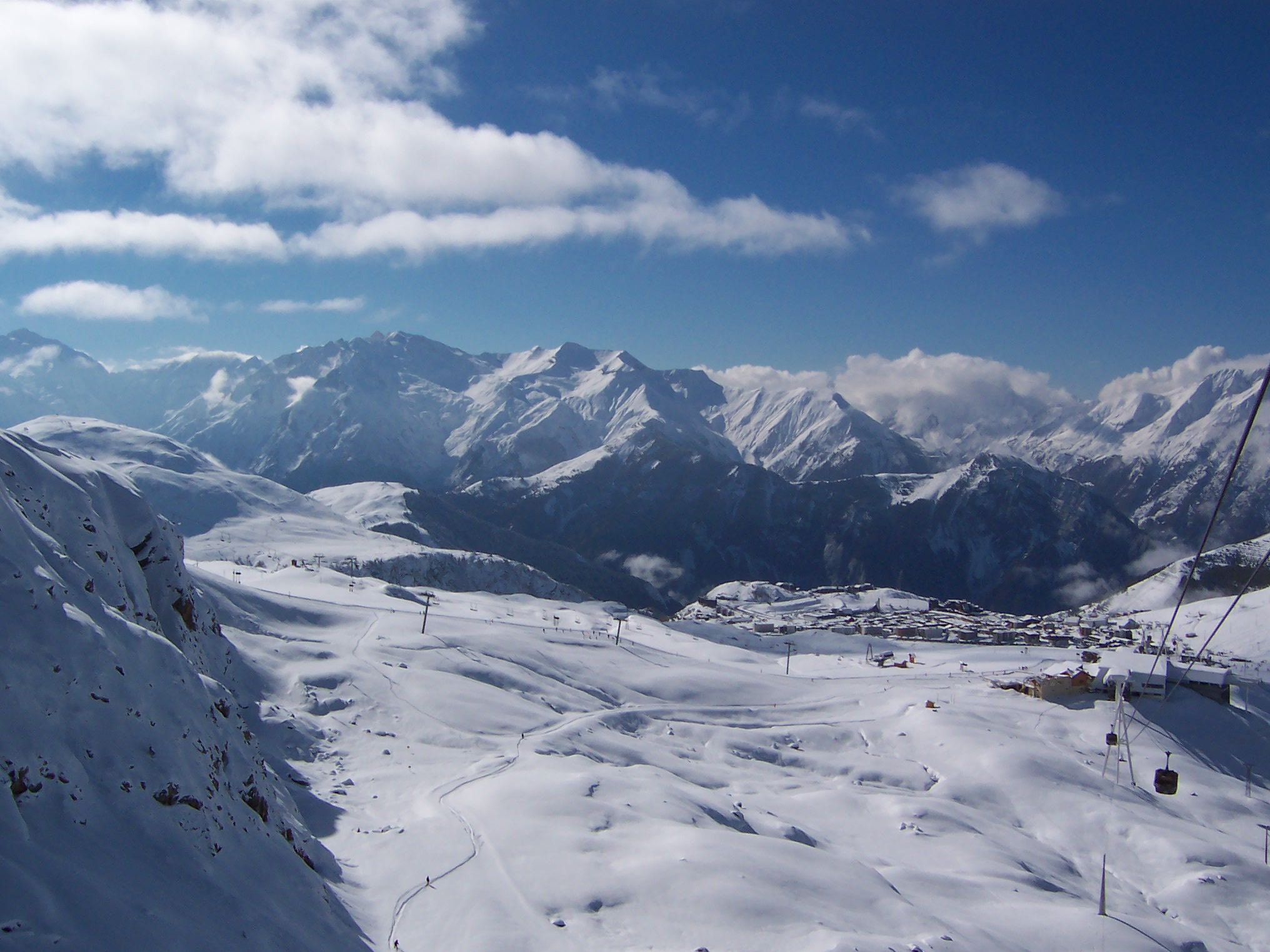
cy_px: 476
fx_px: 1321
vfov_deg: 39.7
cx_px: 635
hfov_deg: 51.4
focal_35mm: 36
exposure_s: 1/2000
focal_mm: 5.6
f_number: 5.6
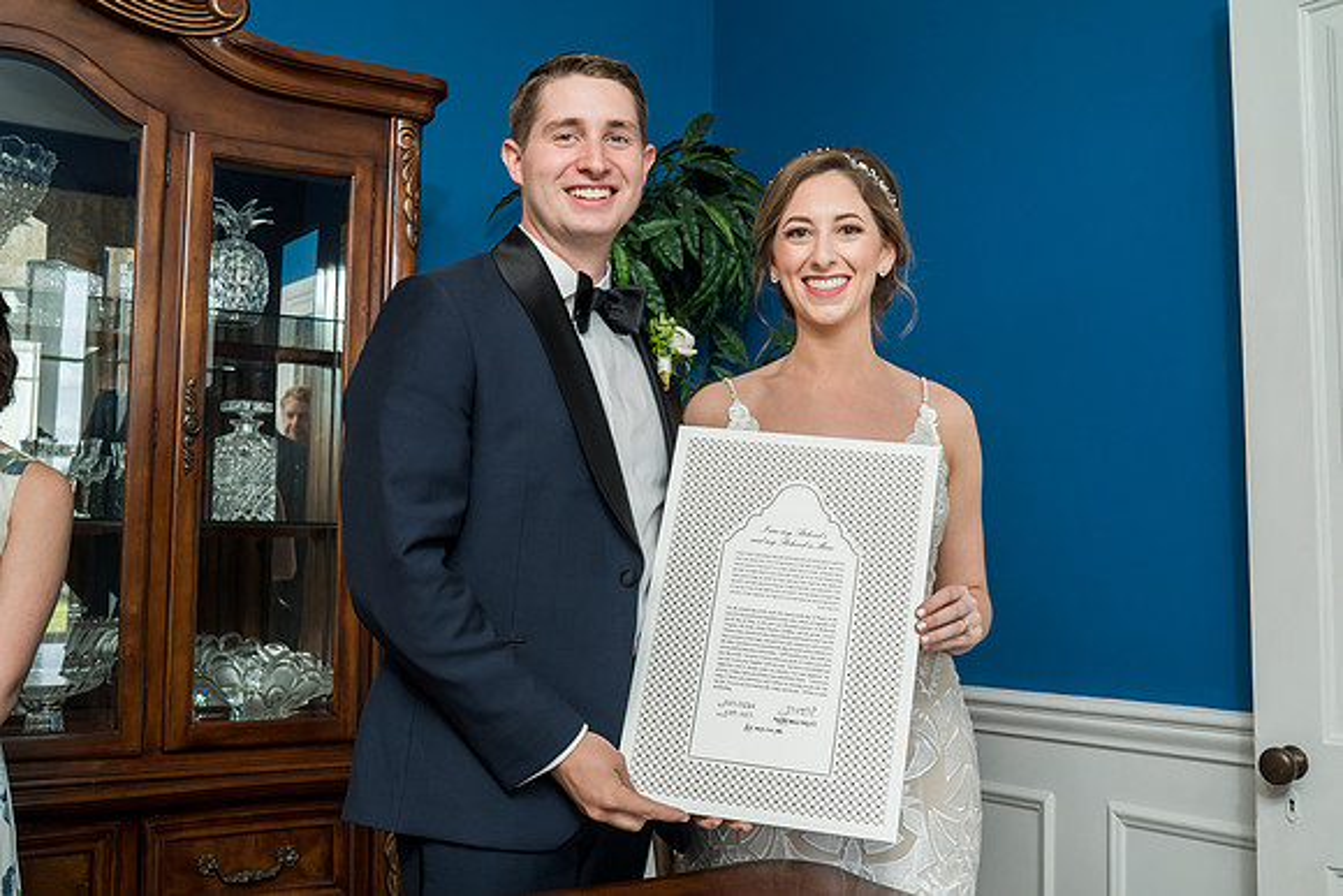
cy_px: 440
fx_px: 1429
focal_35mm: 38
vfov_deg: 34.8
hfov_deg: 50.3
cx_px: 674
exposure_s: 1/200
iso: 1600
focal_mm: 35
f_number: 5.6
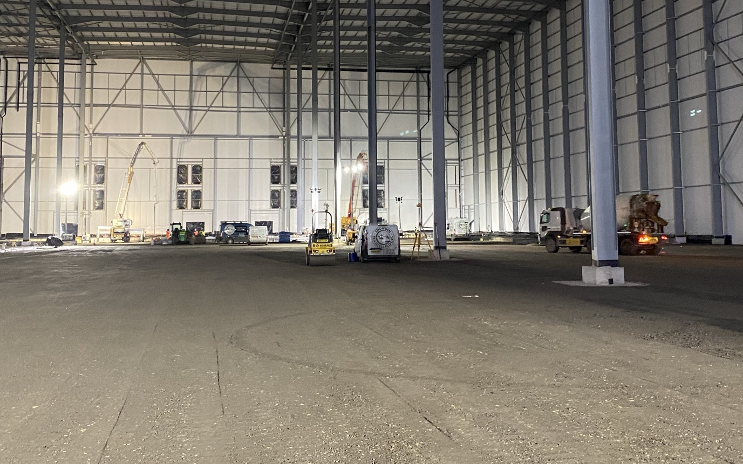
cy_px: 154
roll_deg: +0.6
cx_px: 377
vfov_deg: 31.0
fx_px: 830
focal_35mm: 41
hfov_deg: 48.2
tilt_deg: +3.8
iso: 640
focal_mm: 4.25
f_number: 1.8
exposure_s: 1/33
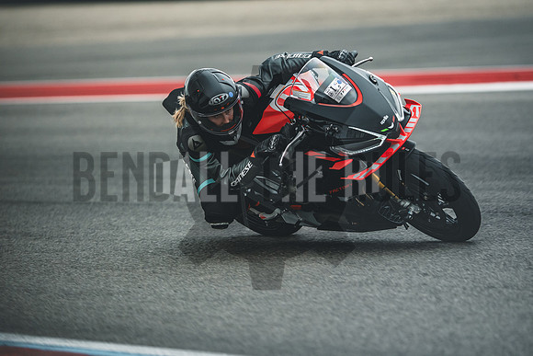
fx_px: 4442
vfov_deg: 4.6
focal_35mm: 300
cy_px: 178
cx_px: 266
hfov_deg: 6.9
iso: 1000
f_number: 2
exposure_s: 1/3200
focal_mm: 200
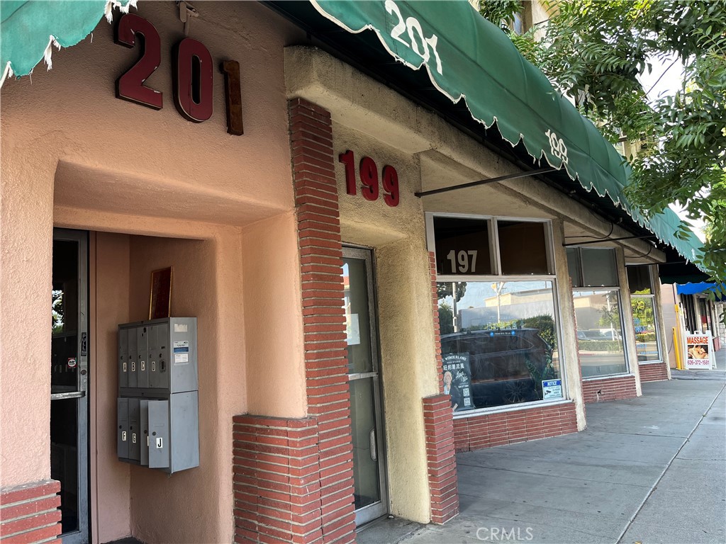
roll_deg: +2.9
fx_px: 545
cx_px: 363
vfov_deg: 53.1
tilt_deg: +6.6
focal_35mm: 26
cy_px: 272
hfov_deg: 67.3
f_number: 1.6
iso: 80
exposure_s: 1/121
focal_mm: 5.1
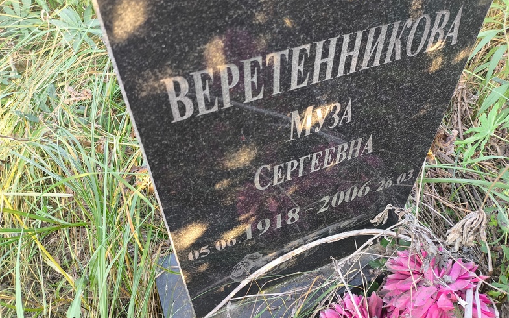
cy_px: 156
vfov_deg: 46.0
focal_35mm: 27
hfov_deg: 68.4
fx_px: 374
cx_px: 254
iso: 200
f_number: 1.7
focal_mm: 4.71
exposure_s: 1/50
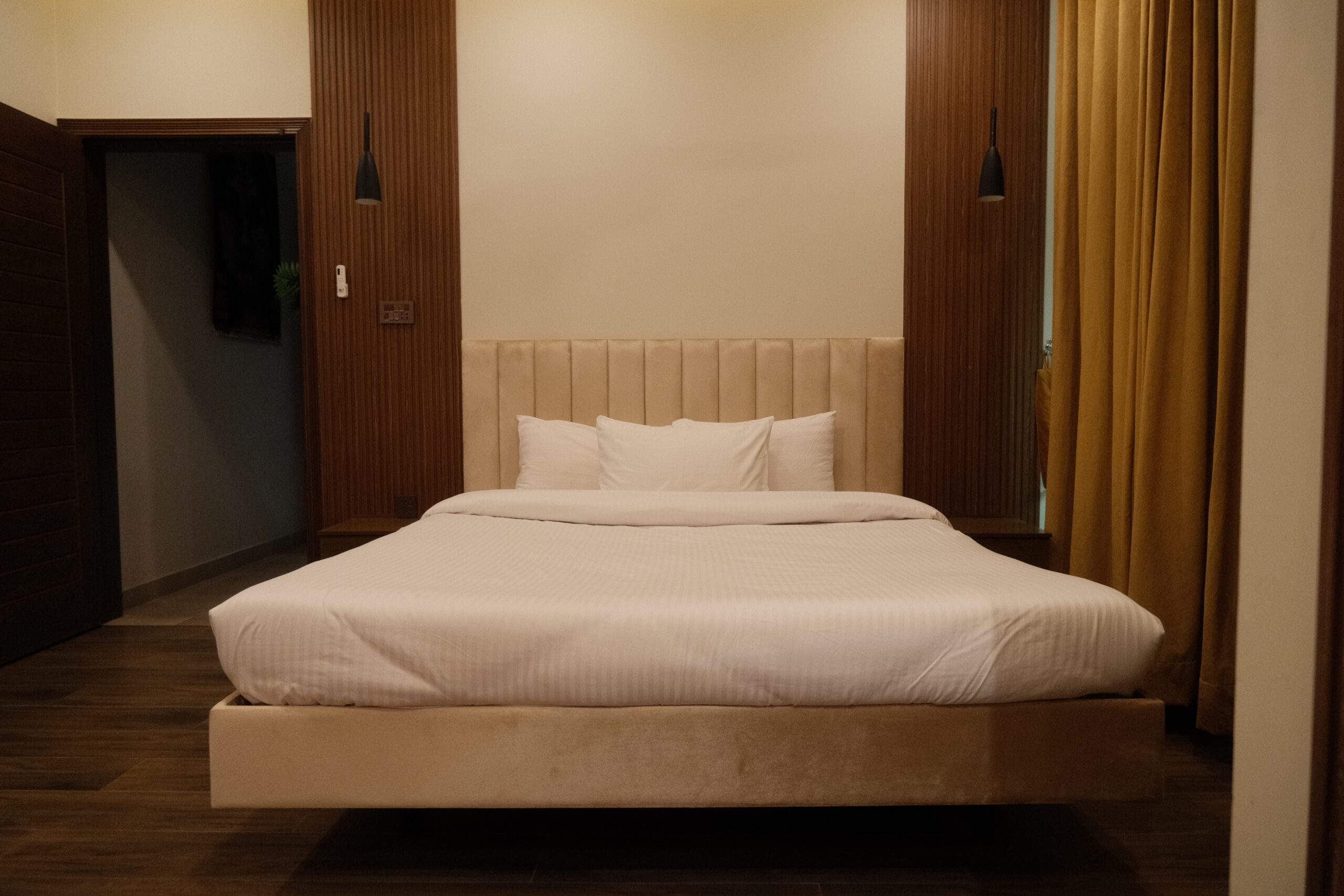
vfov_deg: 55.1
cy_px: 448
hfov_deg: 76.1
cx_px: 672
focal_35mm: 23
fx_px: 859
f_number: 3.5
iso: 1600
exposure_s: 1/125
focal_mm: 15
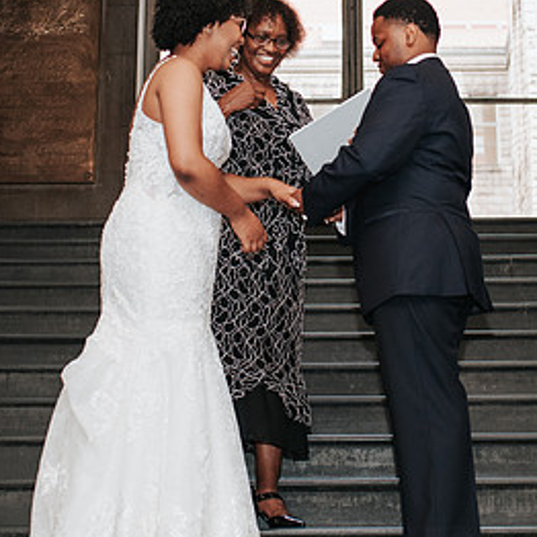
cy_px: 110
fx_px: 1702
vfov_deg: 17.8
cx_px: 315
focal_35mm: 97
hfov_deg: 17.9
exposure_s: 1/125
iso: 1000
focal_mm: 35
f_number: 3.2
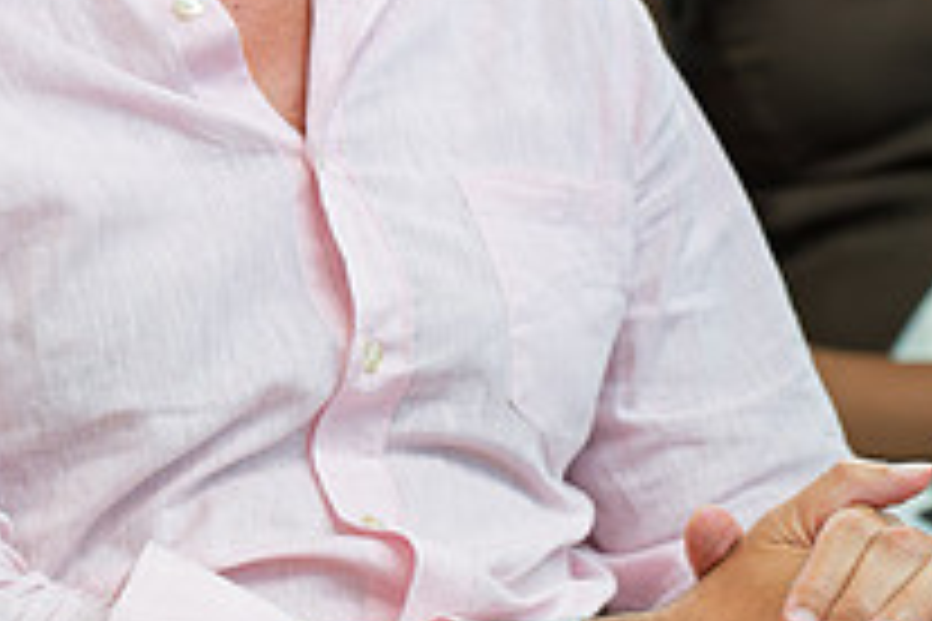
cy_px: -65
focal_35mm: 433
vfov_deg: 3.2
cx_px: 295
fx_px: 11209
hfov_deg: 4.8
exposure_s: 1/60
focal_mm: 135
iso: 3200
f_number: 4
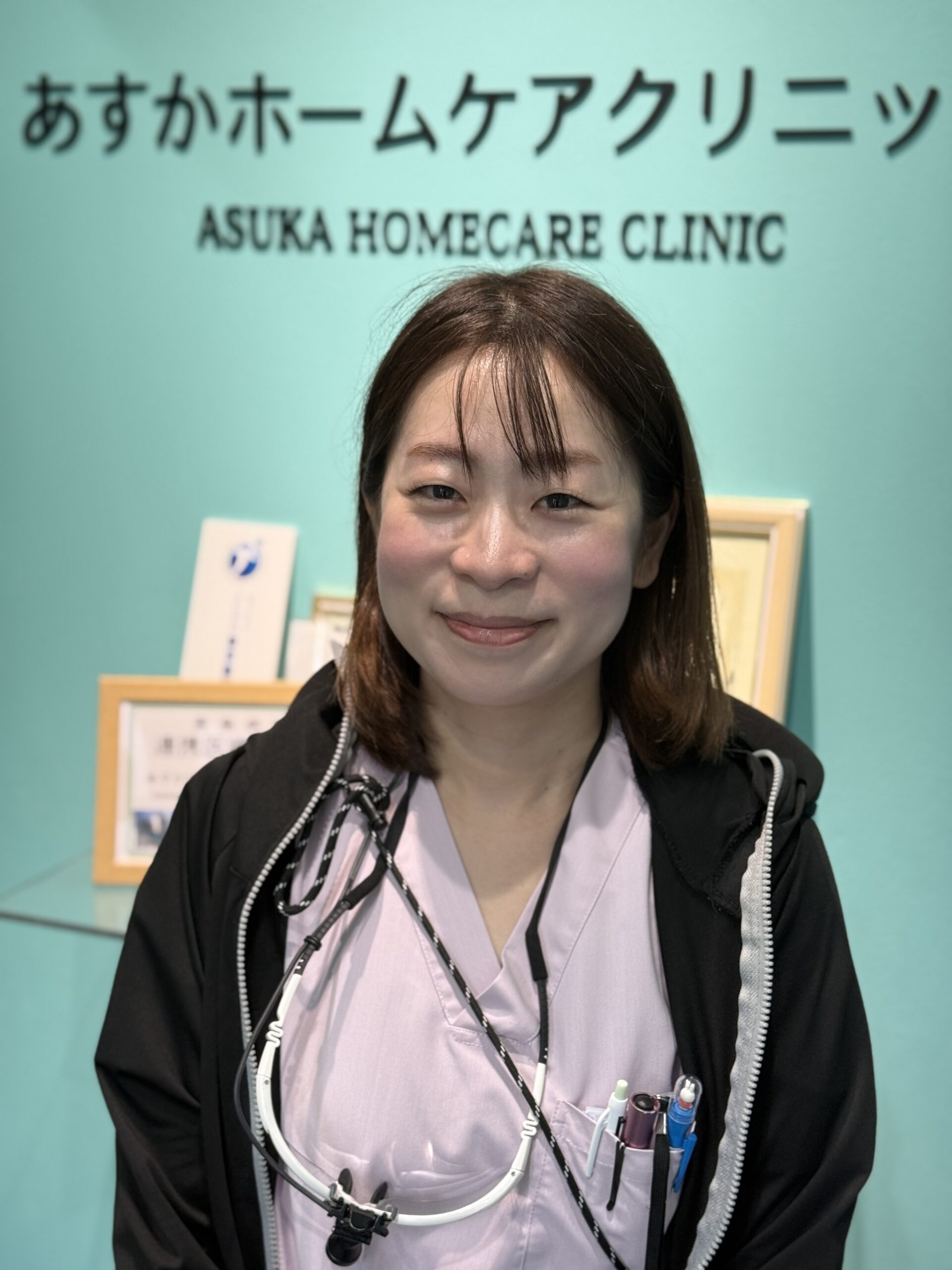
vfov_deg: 39.7
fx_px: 1760
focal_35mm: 48
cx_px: 476
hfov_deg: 30.3
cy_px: 635
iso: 80
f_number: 1.78
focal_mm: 6.76
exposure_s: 1/50
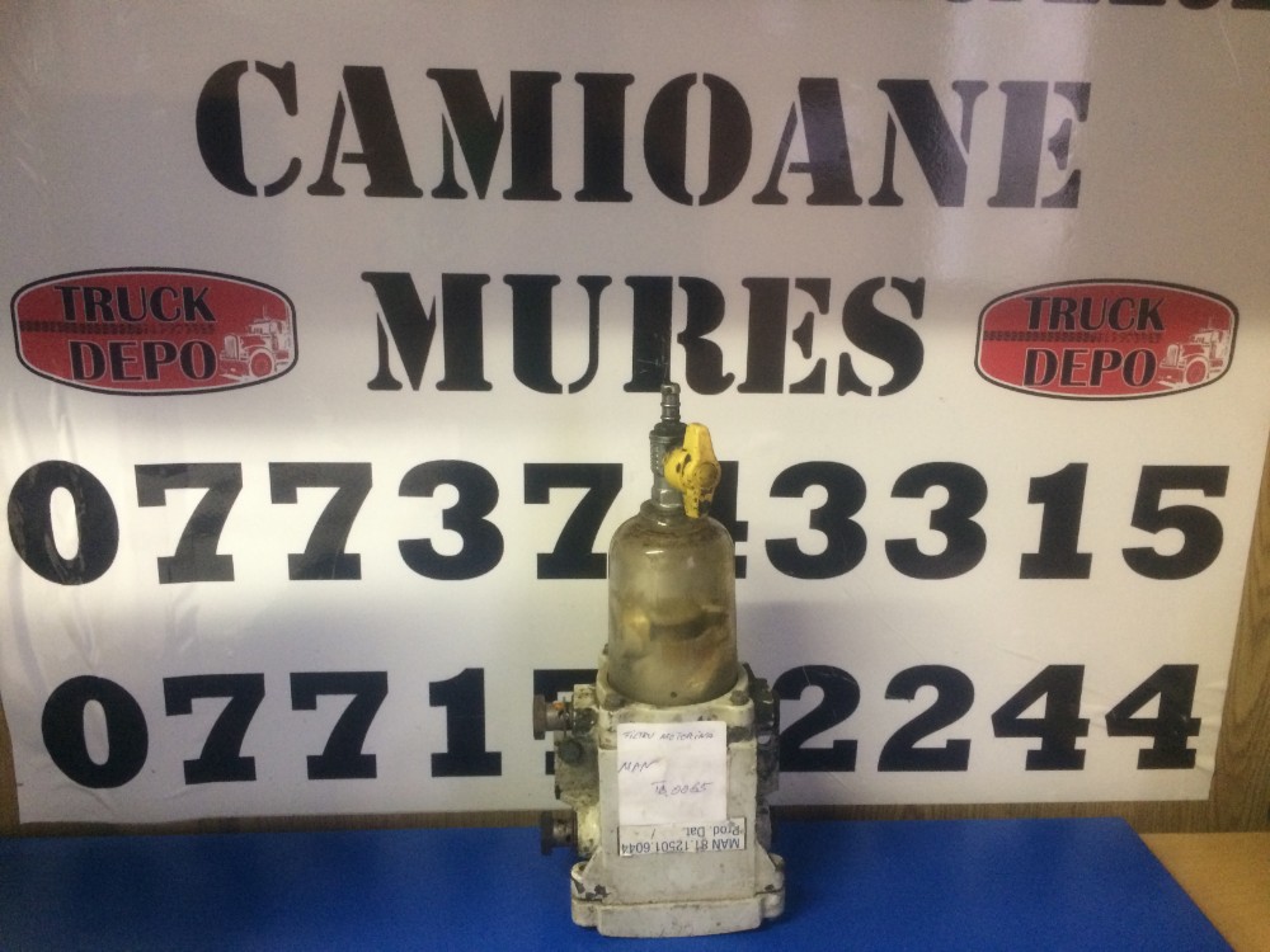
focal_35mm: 29
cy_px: 476
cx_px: 635
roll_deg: -1.5
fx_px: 1064
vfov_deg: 48.2
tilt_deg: -14.7
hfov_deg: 61.7
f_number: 2.2
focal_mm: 4.15
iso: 250
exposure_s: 1/20
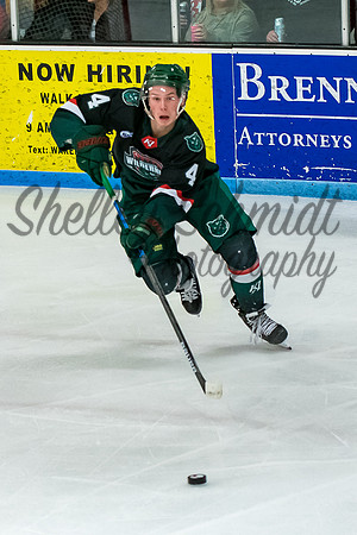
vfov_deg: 10.2
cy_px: 238
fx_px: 2996
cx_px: 146
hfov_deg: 6.8
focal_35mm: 201
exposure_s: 1/800
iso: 2500
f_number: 3.5
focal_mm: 70
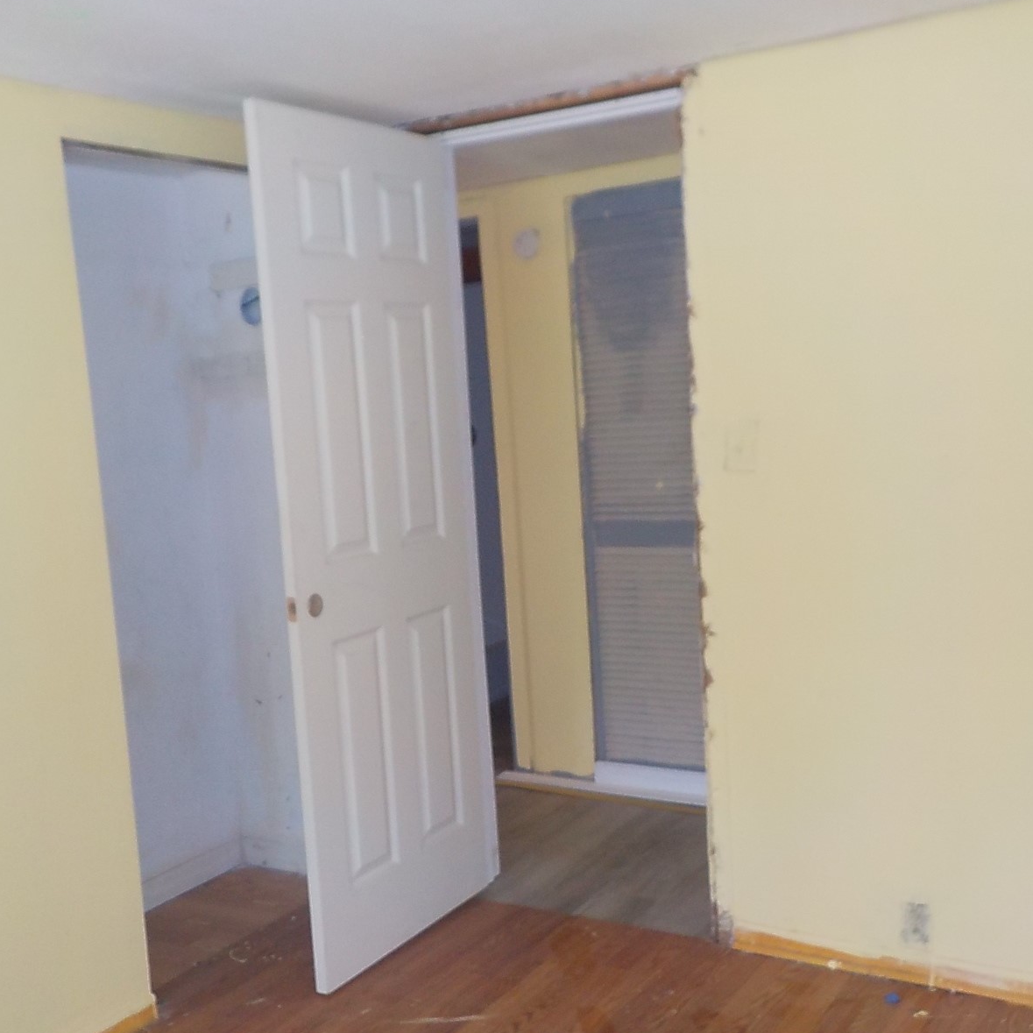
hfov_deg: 46.0
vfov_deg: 46.0
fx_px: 1215
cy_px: 520
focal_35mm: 36
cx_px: 502
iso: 200
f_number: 3.3
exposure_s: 1/30
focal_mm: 4.1
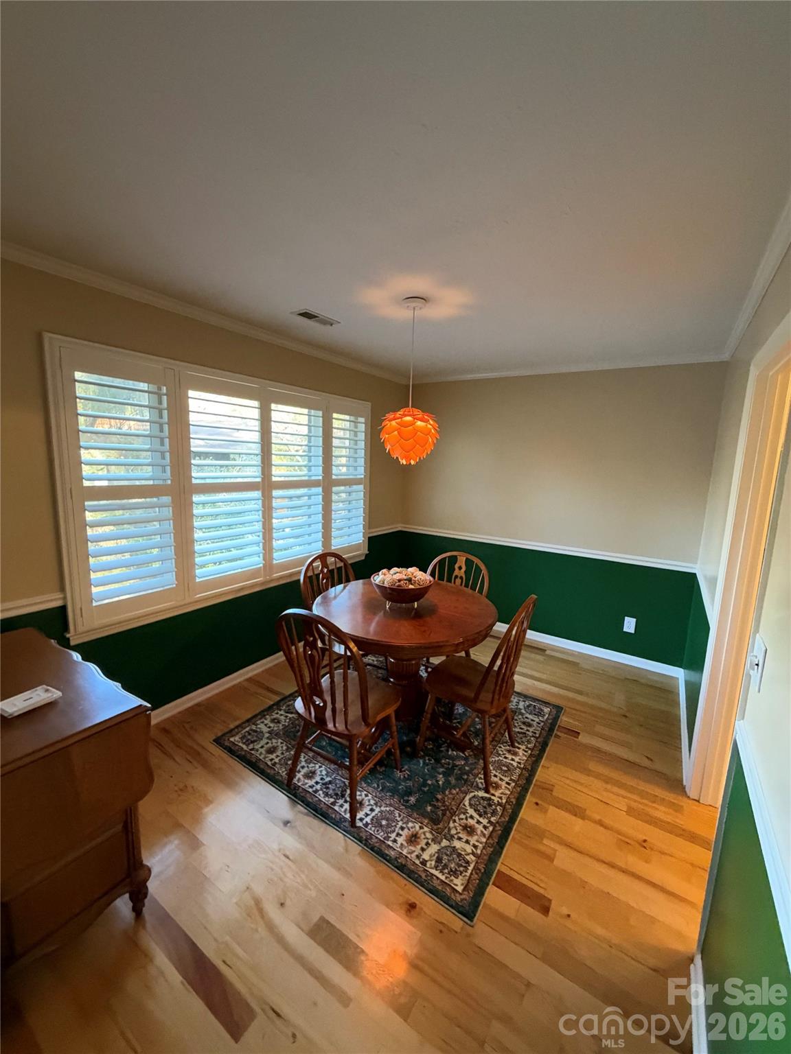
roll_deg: -2.2
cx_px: 396
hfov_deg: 85.7
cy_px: 527
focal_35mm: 14
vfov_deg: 102.1
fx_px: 427
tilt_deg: -8.1
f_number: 2.2
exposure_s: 1/60
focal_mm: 2.22
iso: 640
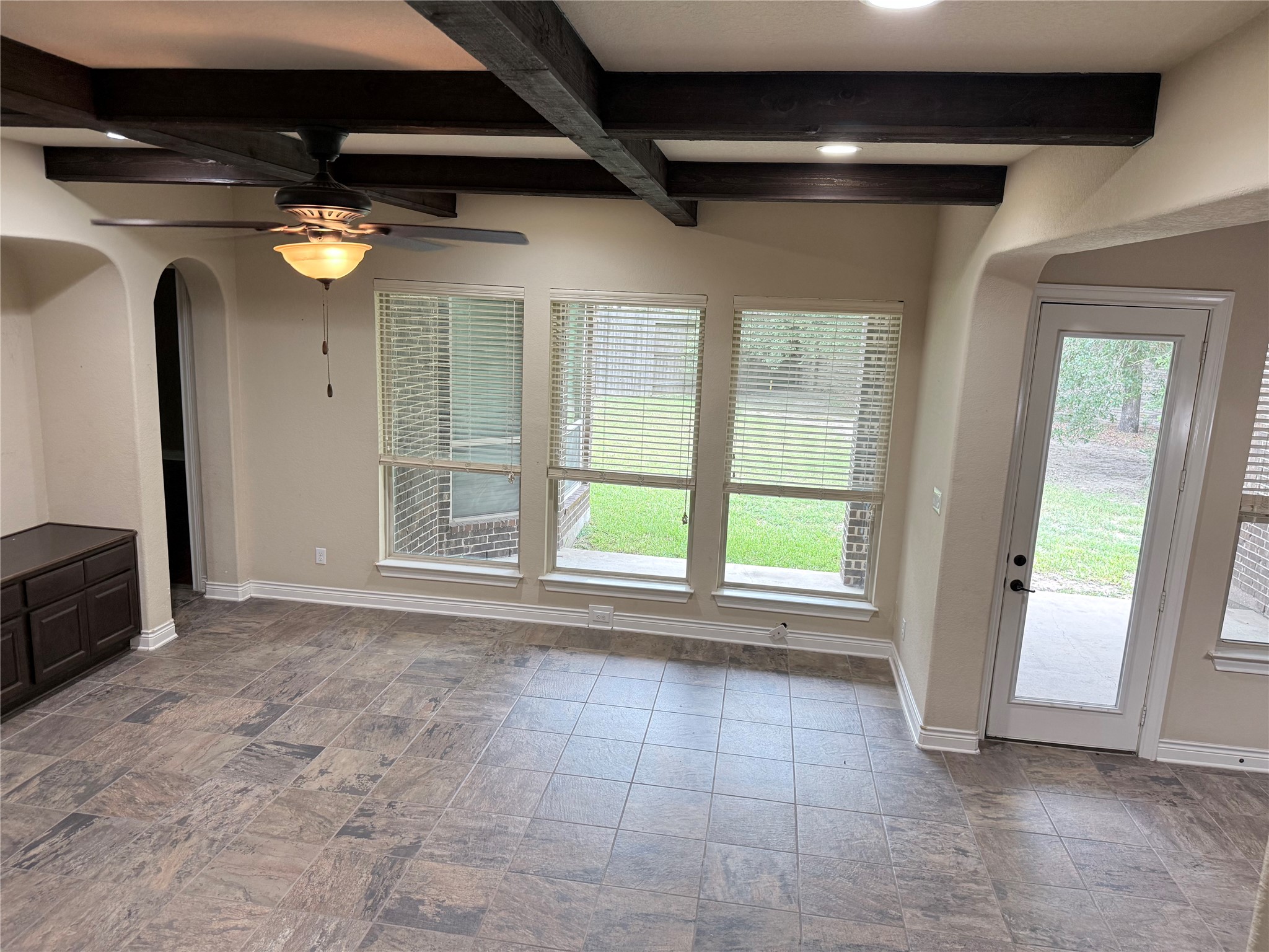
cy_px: 476
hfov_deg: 71.6
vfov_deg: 56.8
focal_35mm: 24
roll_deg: -2.8
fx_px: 880
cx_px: 634
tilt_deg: -11.2
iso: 160
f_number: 1.78
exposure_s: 1/120
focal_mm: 6.76
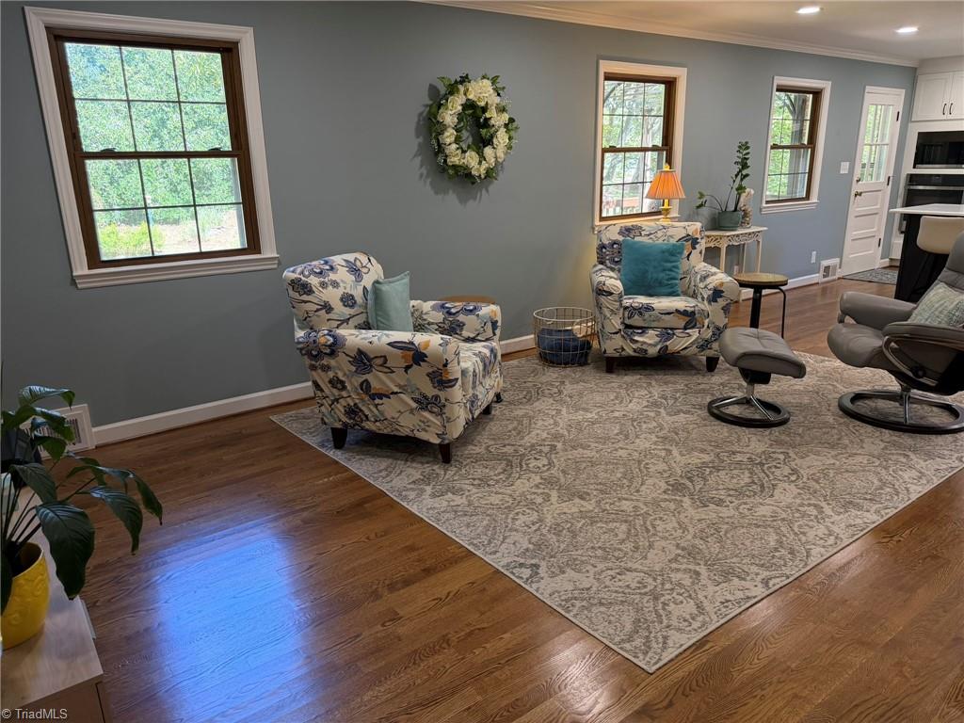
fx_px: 668
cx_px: 482
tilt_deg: -16.1
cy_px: 362
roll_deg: +2.0
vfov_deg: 56.8
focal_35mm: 24
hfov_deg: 71.6
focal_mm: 6.76
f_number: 1.78
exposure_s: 1/120
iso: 250
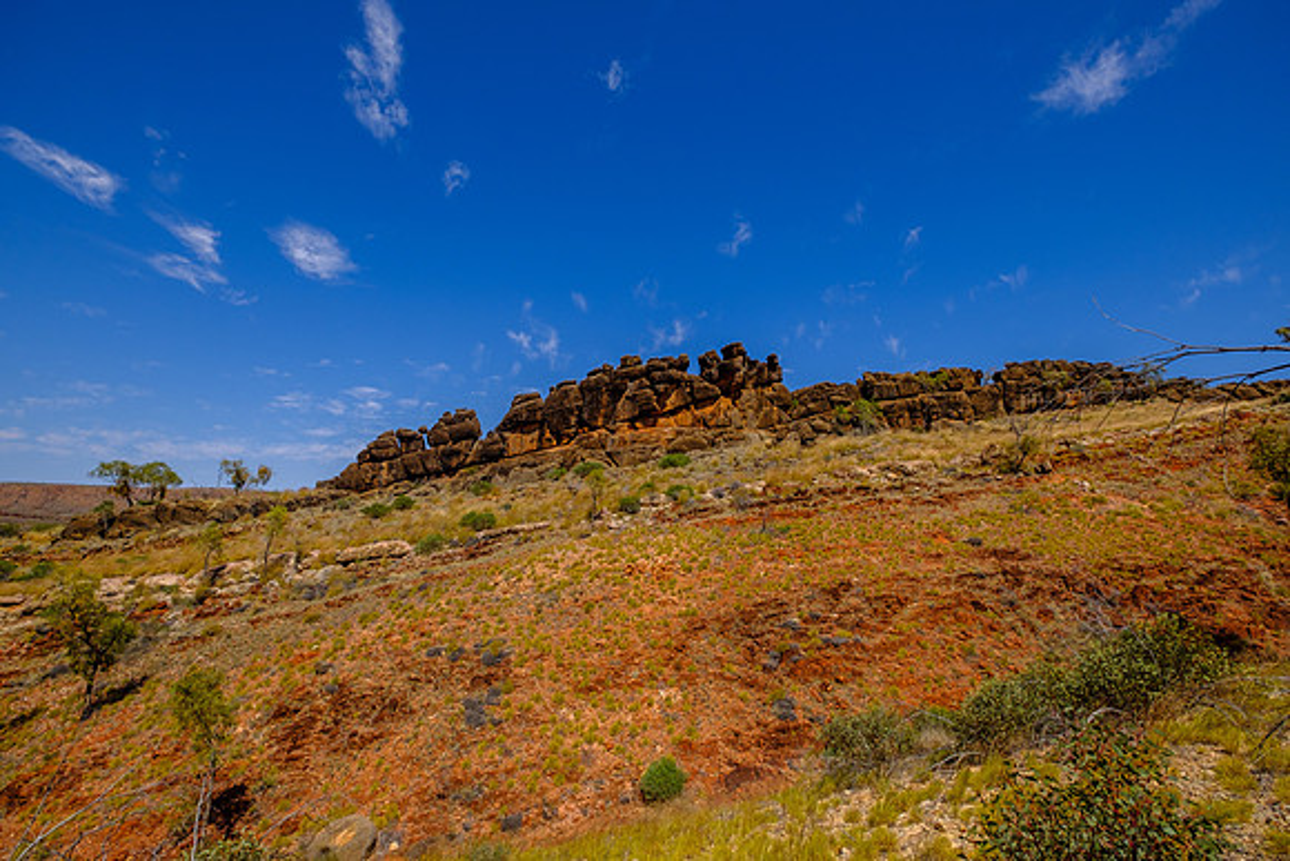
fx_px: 538
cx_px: 645
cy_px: 430
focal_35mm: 15
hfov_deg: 100.4
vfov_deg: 77.4
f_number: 5.6
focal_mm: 10
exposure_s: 1/1500
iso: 200
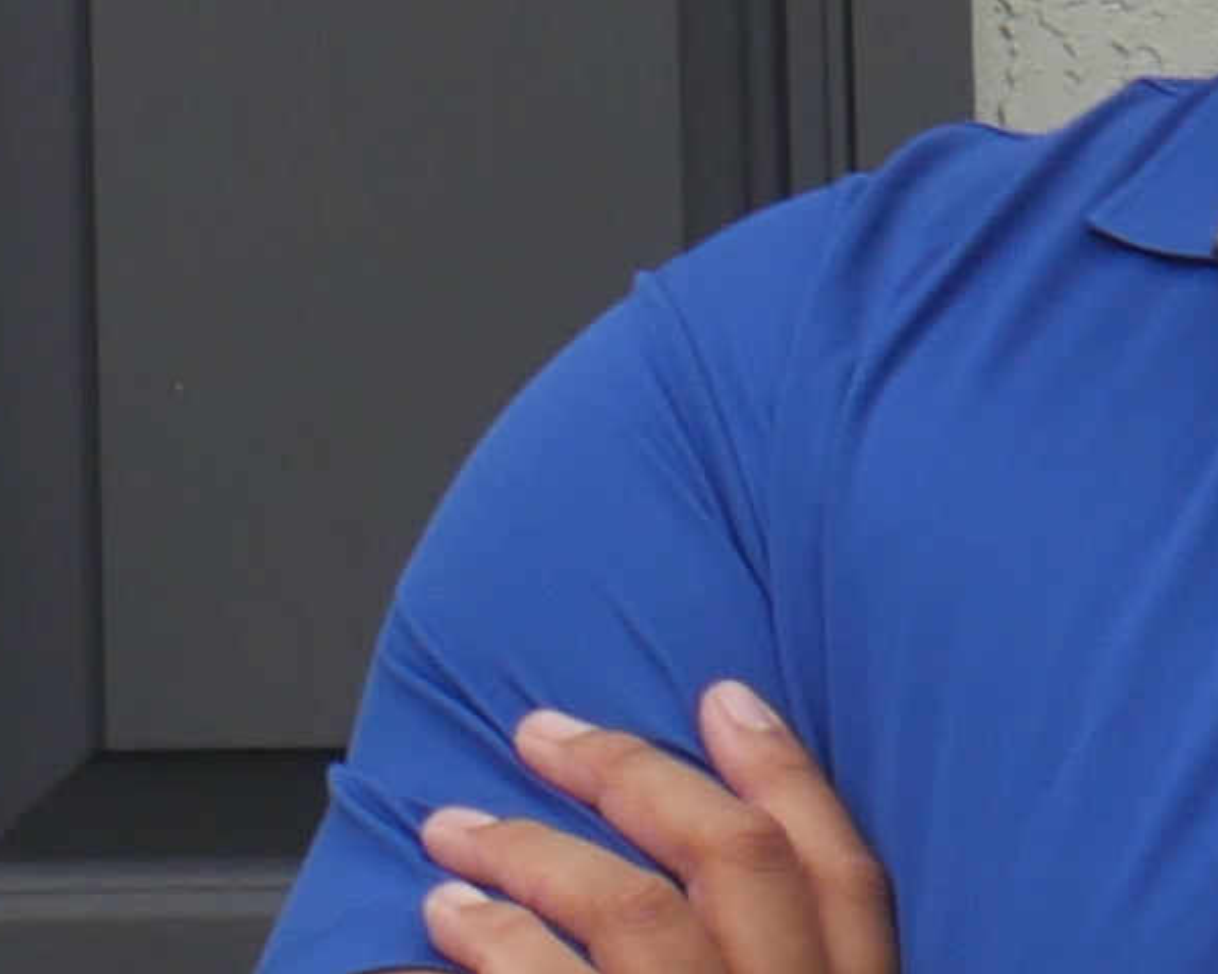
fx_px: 11892
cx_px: -1234
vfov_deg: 4.7
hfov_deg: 5.7
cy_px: -271
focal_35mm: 330
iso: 200
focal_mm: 22
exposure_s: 1/200
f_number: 7.1
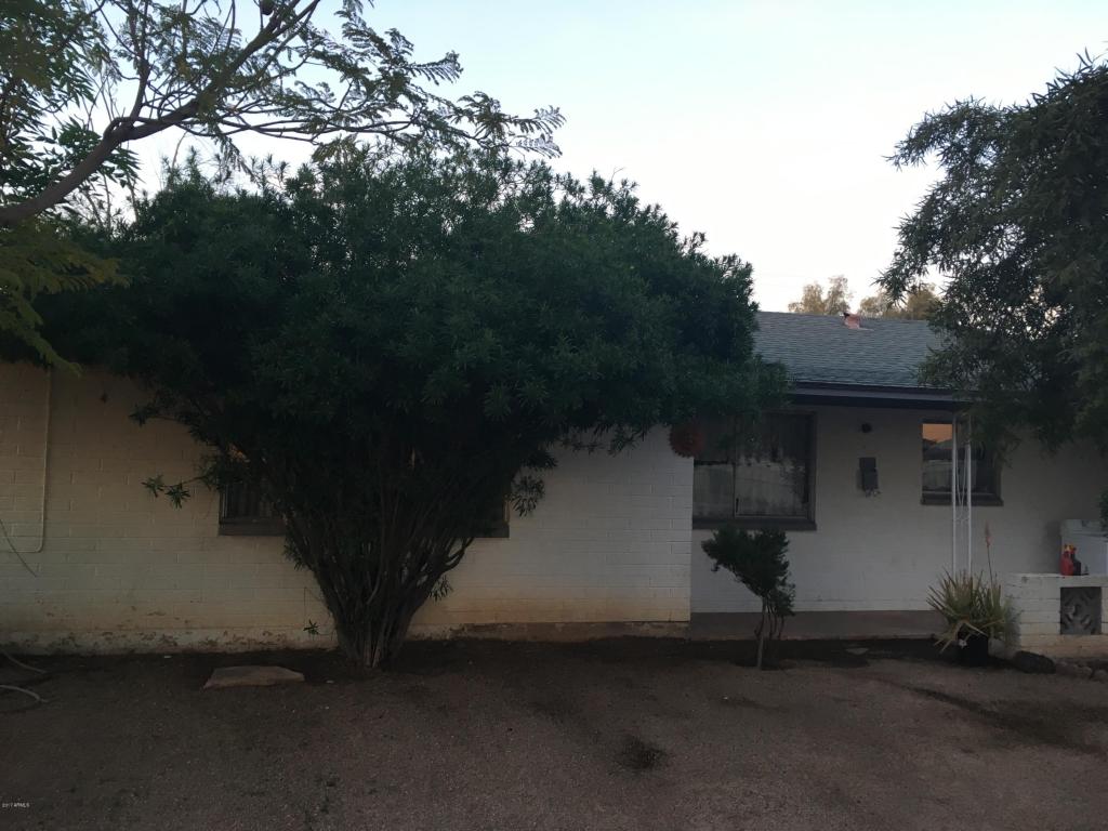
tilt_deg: +4.3
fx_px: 928
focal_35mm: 29
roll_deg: -1.5
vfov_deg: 48.2
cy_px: 416
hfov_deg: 61.7
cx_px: 554
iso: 50
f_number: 2.2
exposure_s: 1/30
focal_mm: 4.15
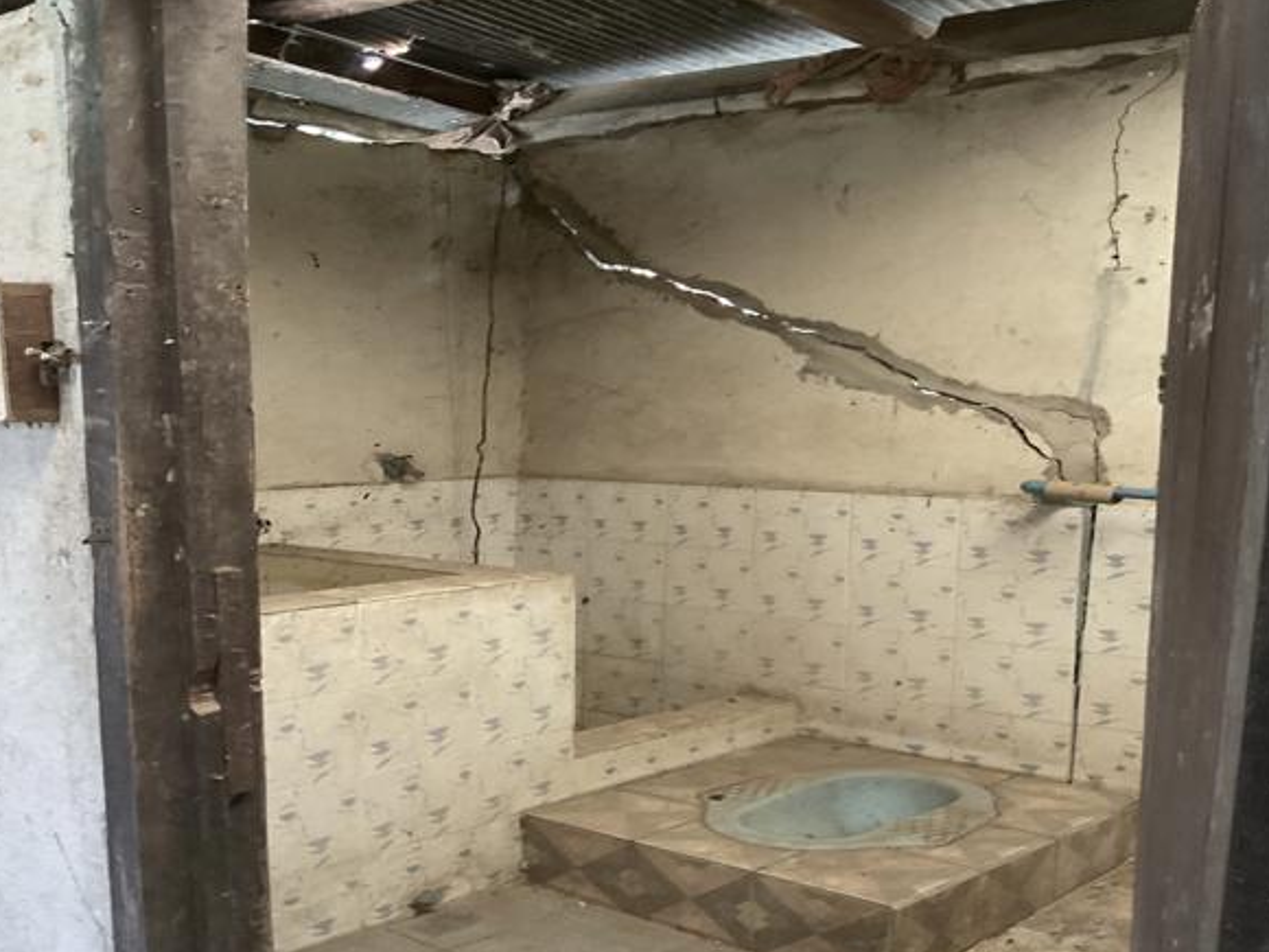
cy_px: 498
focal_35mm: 33
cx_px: 569
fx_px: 1210
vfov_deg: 42.9
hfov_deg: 55.2
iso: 250
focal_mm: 3
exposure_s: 1/33
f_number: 1.8
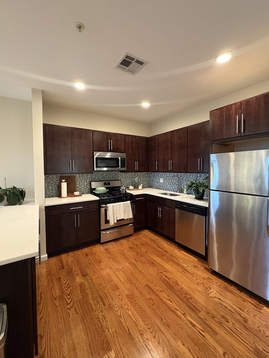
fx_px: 155
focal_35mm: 15
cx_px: 139
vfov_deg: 98.1
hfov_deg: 81.7
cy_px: 173
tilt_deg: -1.0
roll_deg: +0.2
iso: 640
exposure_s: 1/40
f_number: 2.2
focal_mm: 2.22
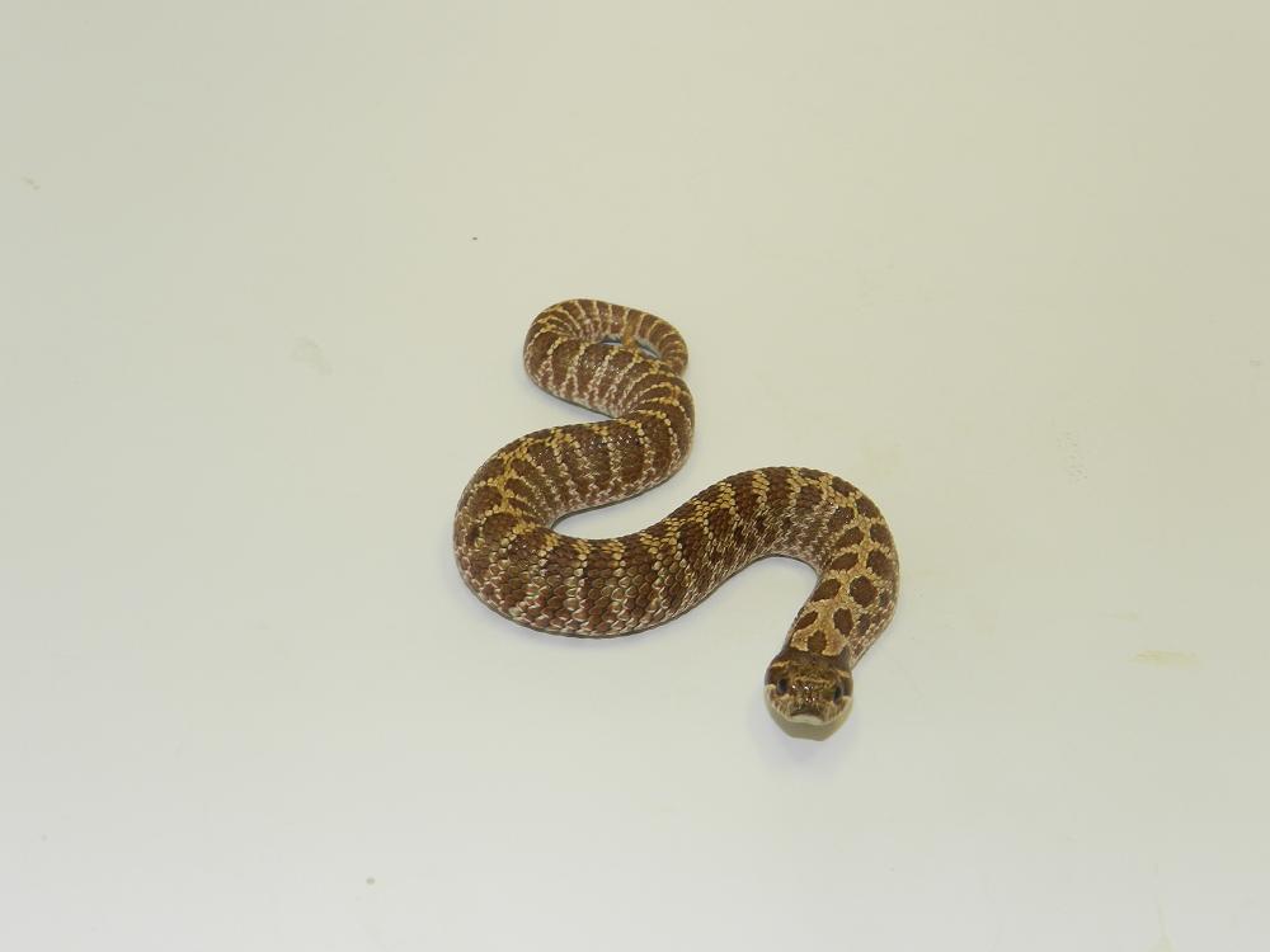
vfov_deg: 27.5
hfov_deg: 36.2
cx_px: 635
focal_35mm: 53
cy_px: 476
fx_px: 1944
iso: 160
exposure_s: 1/30
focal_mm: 9.4
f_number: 4.4
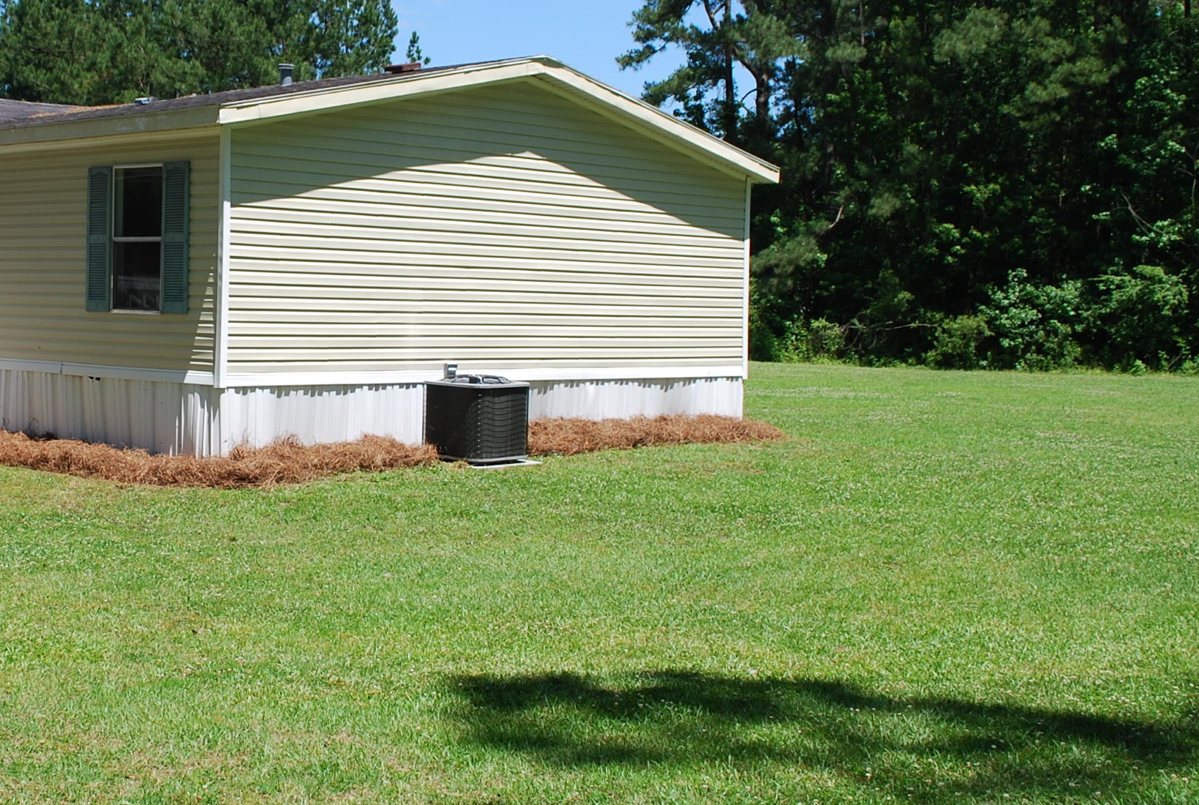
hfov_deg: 36.5
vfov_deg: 25.6
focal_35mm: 53
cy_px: 328
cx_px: 285
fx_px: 1769
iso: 100
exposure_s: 1/250
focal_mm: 20
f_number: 8
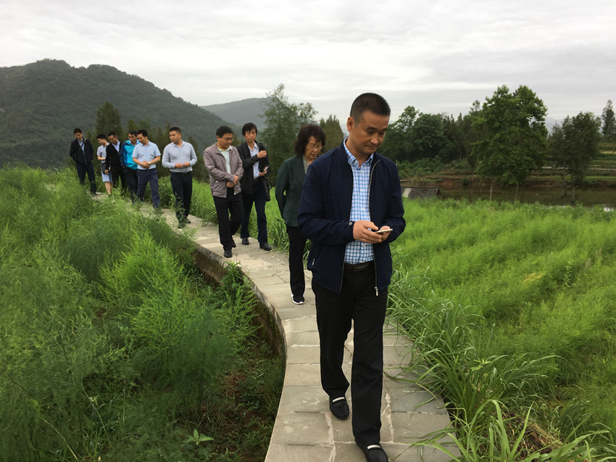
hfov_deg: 61.7
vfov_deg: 48.2
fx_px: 516
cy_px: 231
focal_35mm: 29
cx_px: 308
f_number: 2.2
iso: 25
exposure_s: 1/339
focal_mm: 4.15
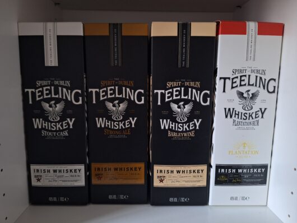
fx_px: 197
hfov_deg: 73.9
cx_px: 148
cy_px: 112
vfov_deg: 58.9
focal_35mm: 23
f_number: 1.8
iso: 250
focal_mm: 5.54
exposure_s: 1/30
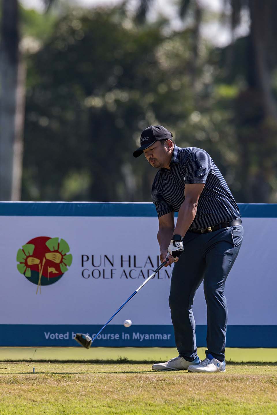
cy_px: 208
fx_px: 7501
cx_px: 138
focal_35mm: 650
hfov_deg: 2.1
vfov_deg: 3.2
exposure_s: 1/2500
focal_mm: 650
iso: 2000
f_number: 8
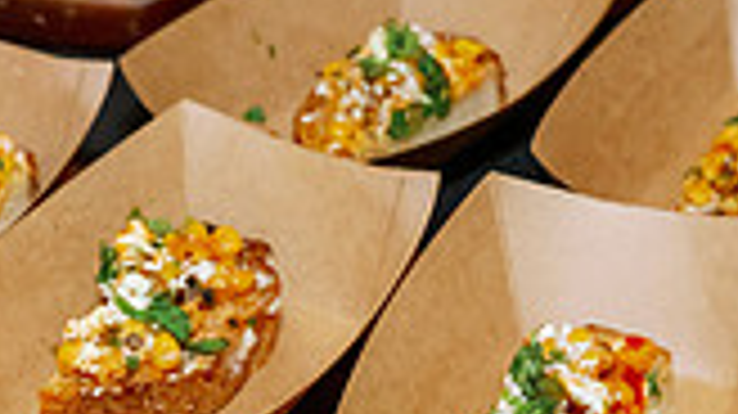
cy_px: 196
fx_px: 2757
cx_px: 171
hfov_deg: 15.2
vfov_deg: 8.6
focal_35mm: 141
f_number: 6.3
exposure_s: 1/100
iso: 2000
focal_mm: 38
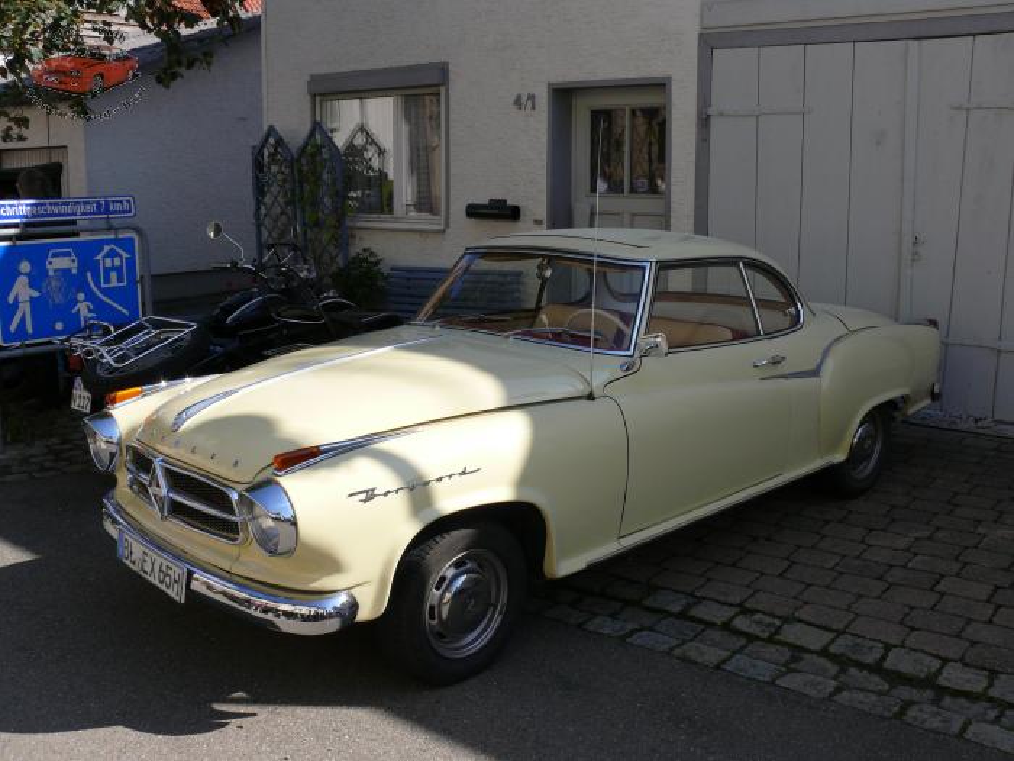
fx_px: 1025
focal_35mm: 35
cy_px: 380
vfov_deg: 40.7
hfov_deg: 52.6
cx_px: 507
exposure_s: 1/400
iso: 100
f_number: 5.6
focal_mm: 7.4
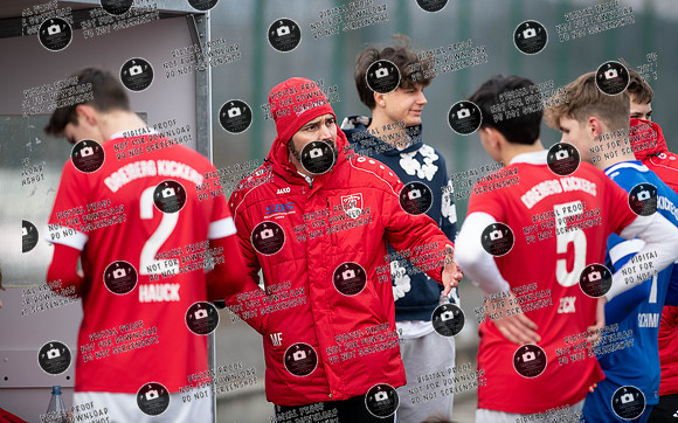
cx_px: 339
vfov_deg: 4.3
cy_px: 197
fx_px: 5647
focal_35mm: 306
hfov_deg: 6.9
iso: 360
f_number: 3.5
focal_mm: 300
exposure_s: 1/1250
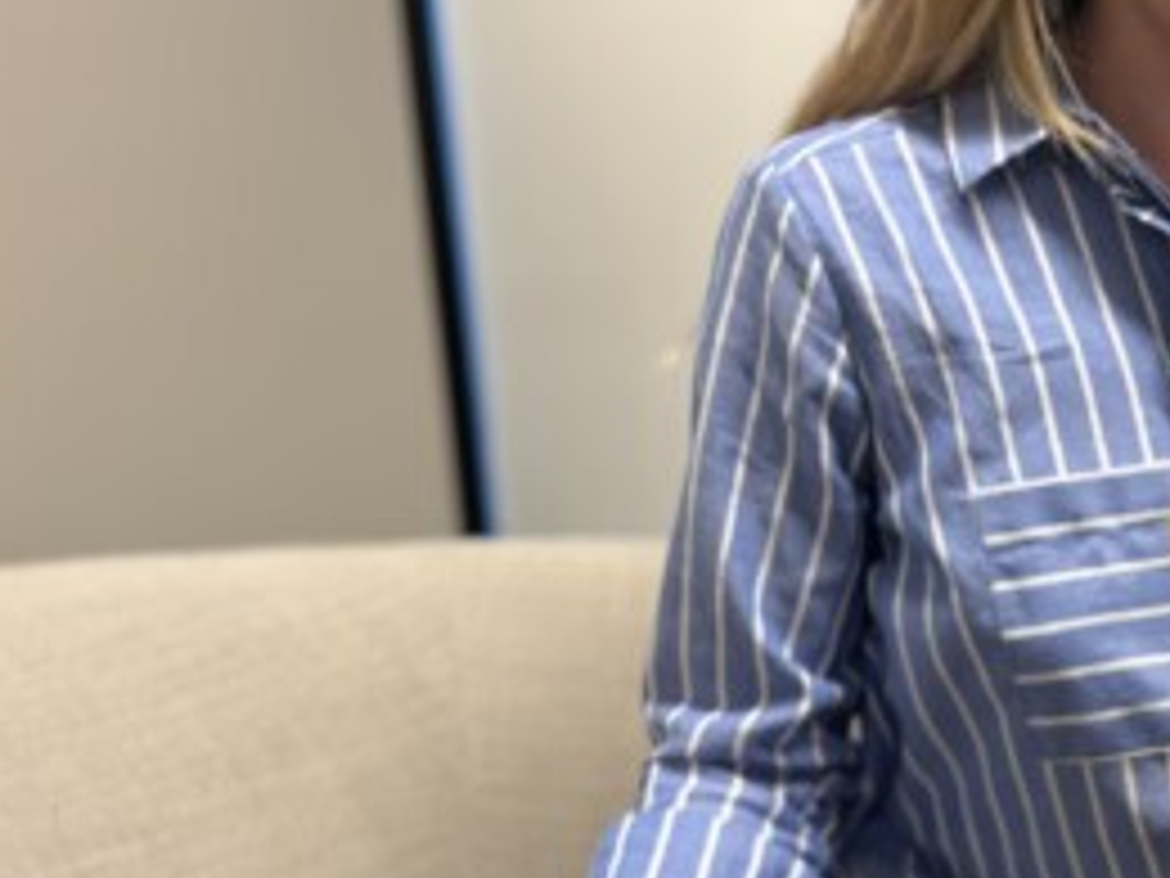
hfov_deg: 29.3
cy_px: 977
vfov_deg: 22.9
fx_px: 2028
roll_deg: -0.3
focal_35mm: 60
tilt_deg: -19.0
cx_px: 1256
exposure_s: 1/60
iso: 100
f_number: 1.6
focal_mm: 5.96
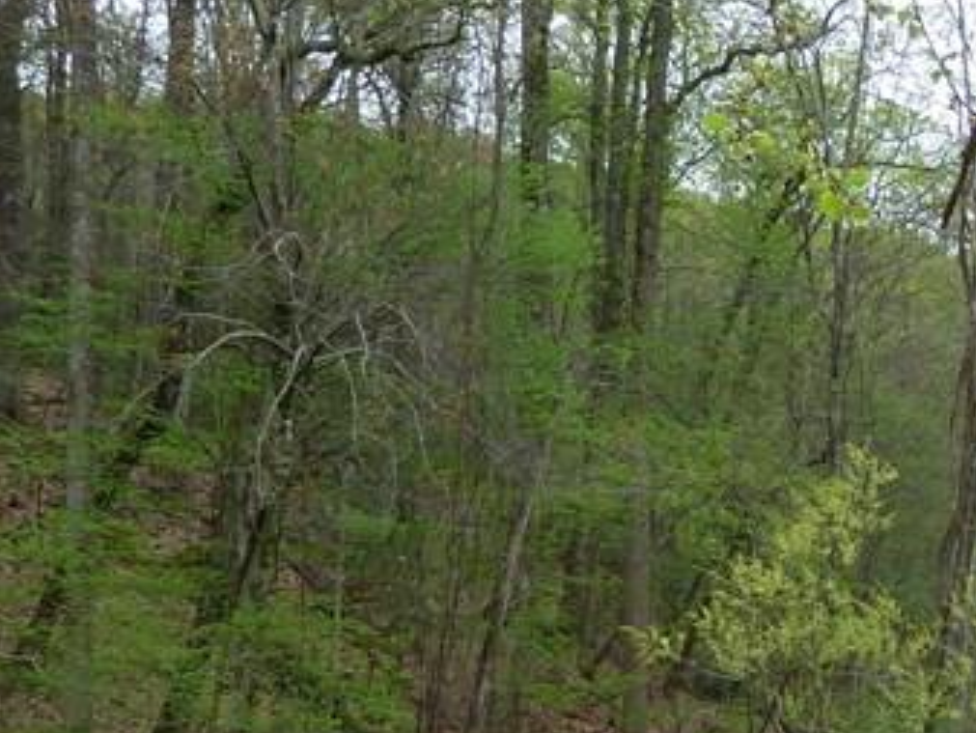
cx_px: 1017
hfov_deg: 24.3
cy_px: 1043
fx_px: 2144
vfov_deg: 17.7
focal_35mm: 76
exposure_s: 1/80
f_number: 3.3
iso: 80
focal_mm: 4.1
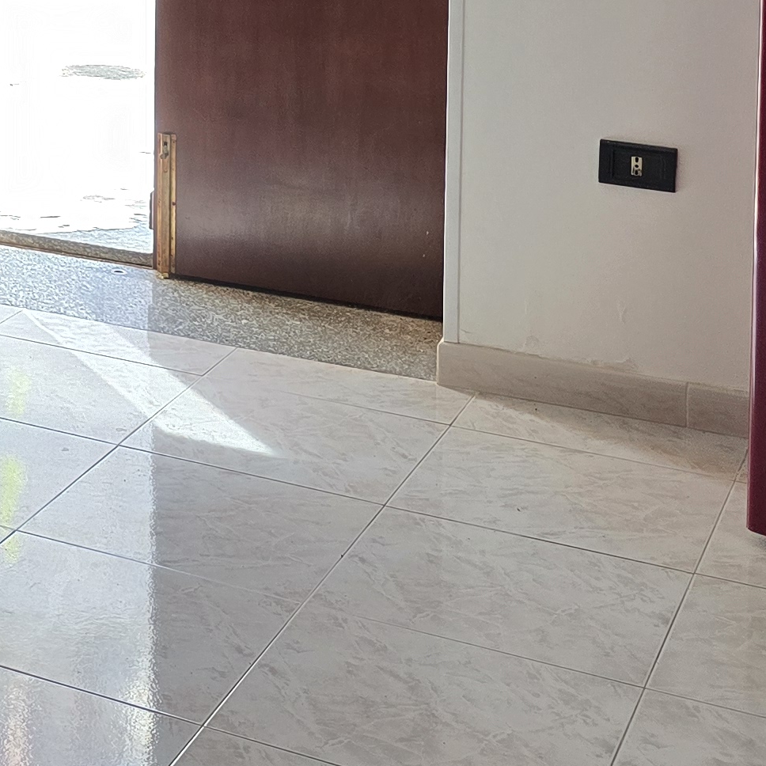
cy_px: -175
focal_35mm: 84
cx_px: -476
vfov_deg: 19.4
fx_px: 2103
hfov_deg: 17.8
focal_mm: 6.3
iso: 125
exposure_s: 1/180
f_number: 1.7
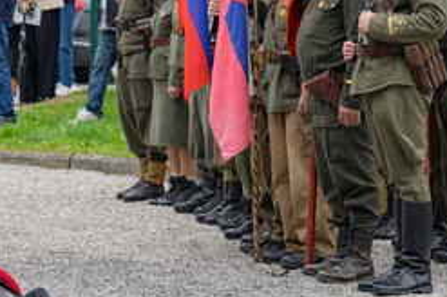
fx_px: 2939
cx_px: 360
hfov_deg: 8.7
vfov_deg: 5.8
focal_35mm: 237
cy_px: 52
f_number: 7.1
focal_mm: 130
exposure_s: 1/1000
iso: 800
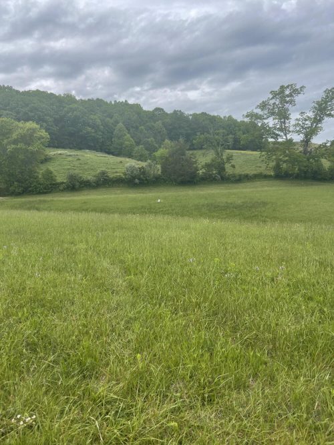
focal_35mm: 25
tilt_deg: -6.2
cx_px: 167
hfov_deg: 54.9
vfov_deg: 69.4
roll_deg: +3.4
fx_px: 322
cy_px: 222
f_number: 1.6
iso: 32
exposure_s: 1/1513
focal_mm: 5.1
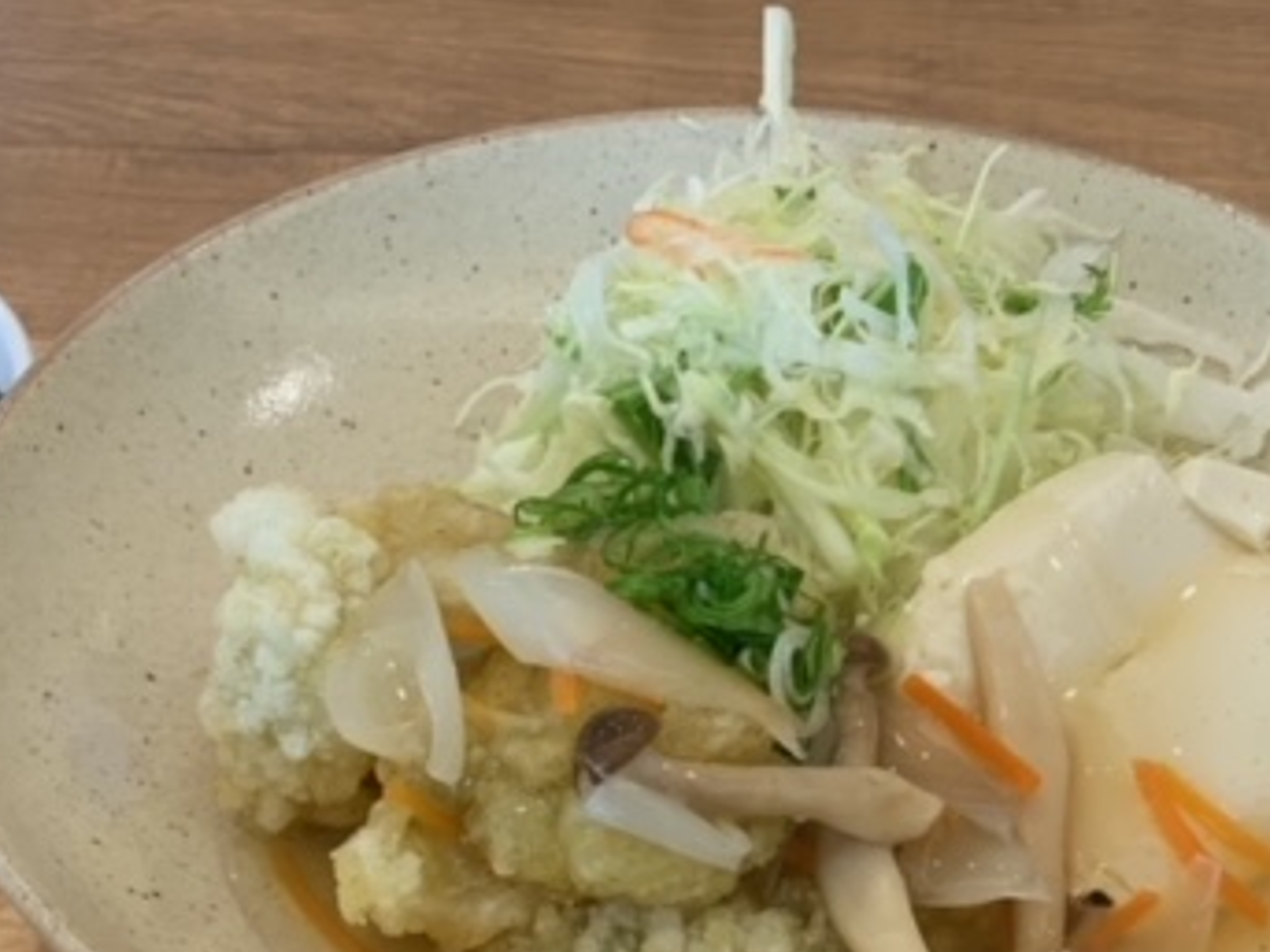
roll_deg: -1.1
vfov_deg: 15.1
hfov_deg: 20.2
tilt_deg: -43.9
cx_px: 722
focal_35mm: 97
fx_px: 3558
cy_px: 874
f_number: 2.4
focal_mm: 6
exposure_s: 1/60
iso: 64
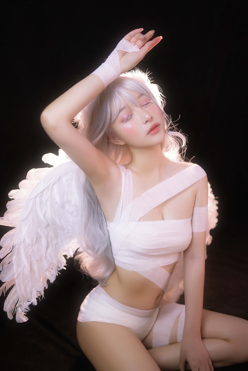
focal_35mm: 35
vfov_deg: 54.4
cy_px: 186
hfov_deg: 37.9
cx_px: 124
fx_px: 362
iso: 800
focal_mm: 35
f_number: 1.4
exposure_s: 1/100
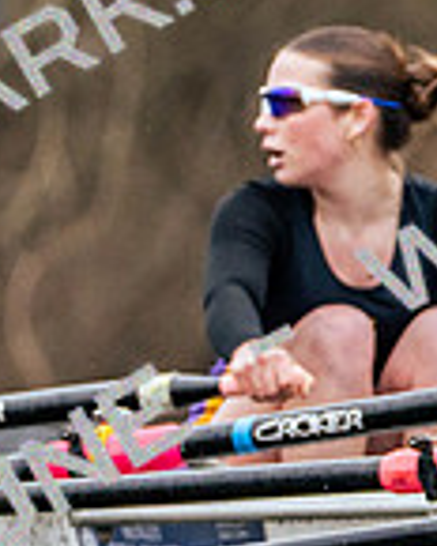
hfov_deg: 0.9
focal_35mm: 1756
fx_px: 28389
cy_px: 322
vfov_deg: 1.1
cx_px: 821
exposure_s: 1/2000
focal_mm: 467
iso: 4000
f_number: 6.3
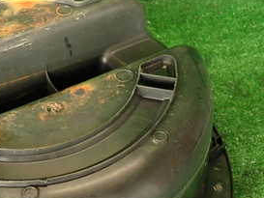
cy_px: 167
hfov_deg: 33.2
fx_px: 420
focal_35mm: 55
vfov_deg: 26.0
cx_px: 28
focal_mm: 4.5
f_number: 2
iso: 200
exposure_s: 1/50
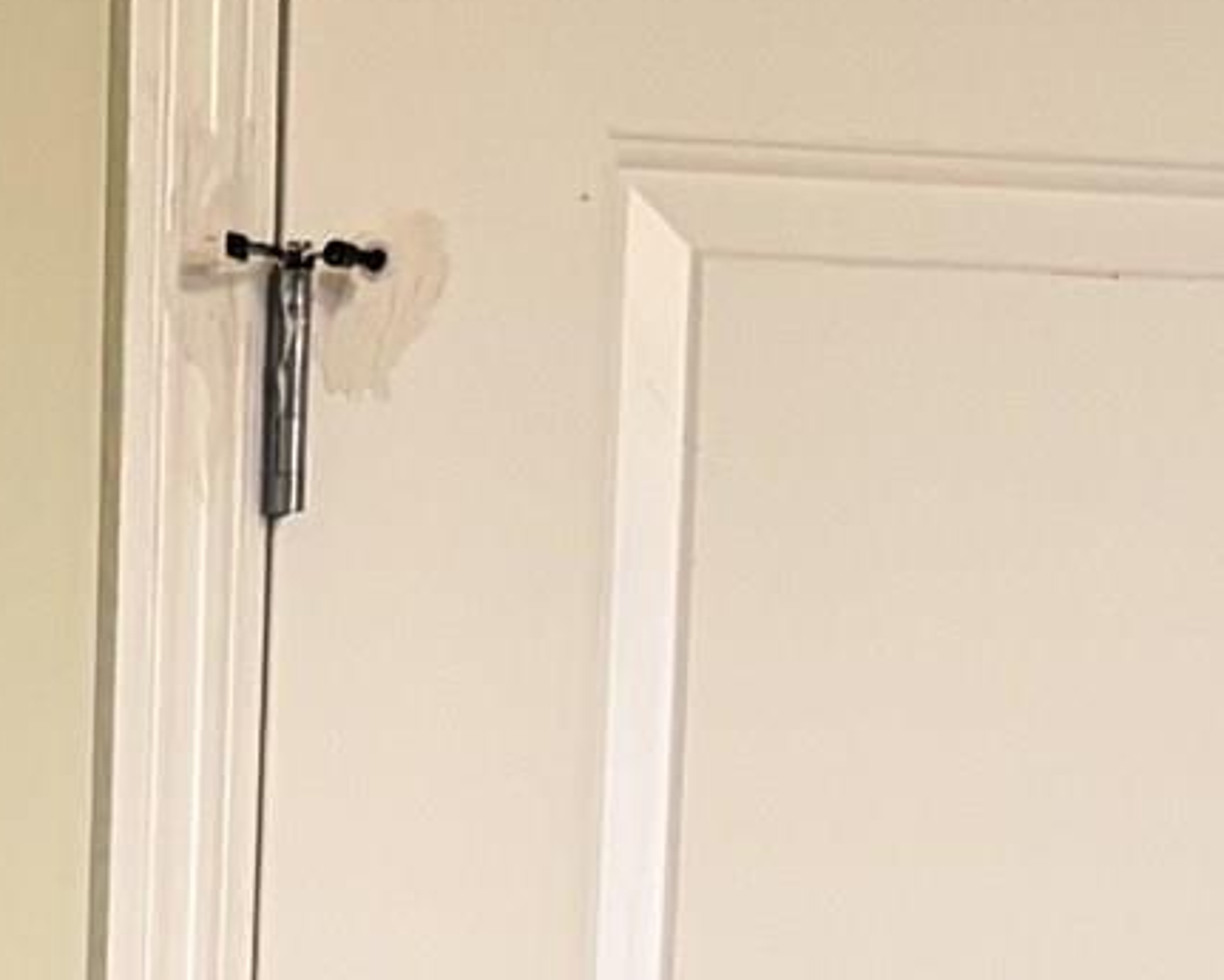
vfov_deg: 7.9
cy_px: 2389
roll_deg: +0.3
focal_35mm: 181
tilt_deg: -8.9
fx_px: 6558
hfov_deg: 10.1
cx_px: -903
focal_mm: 5.96
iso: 160
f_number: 1.6
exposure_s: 1/60
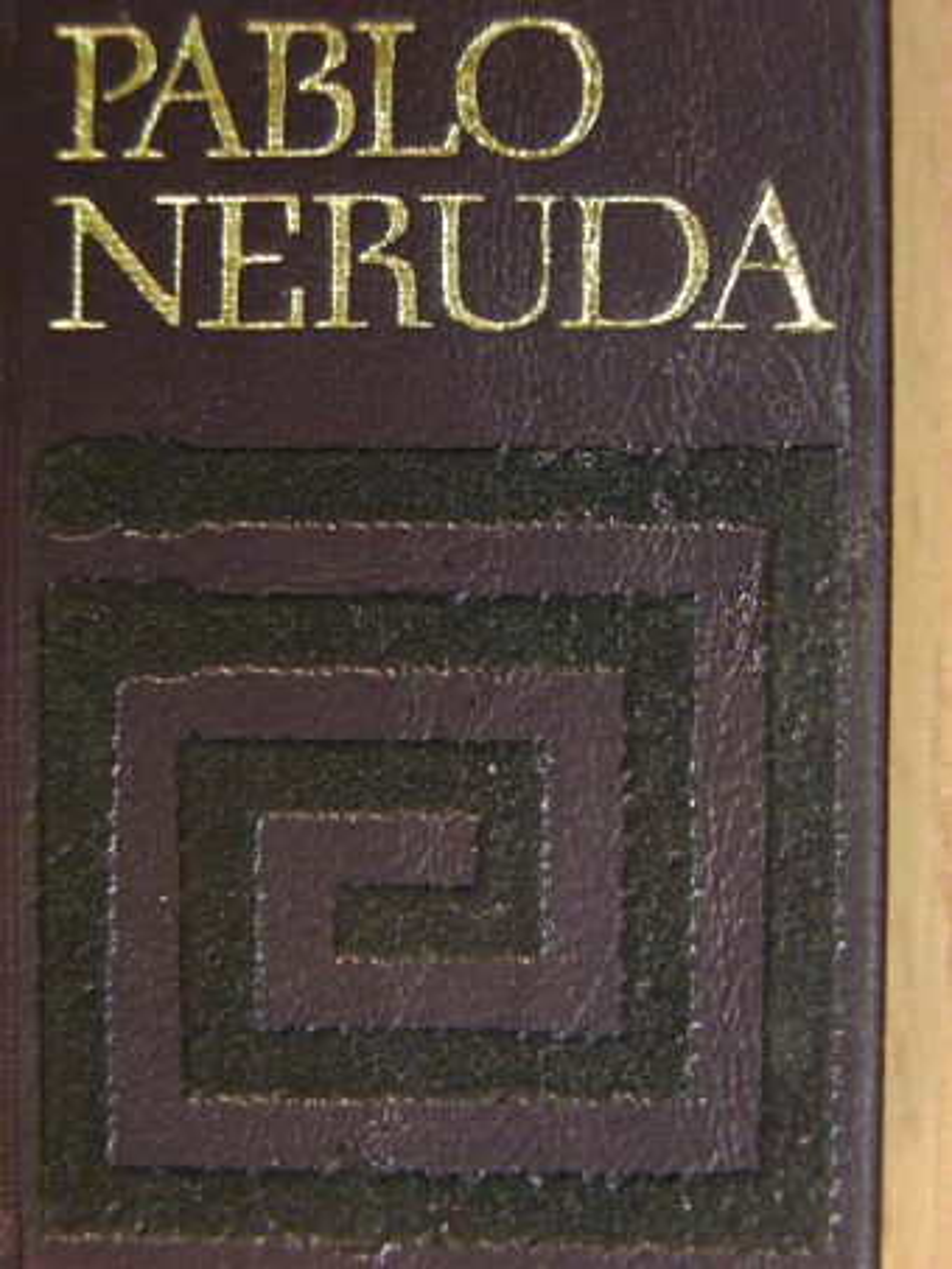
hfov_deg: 14.9
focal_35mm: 99
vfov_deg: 19.8
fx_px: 3629
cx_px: 476
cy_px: 634
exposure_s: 1/15
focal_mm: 16.5
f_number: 3.5
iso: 226
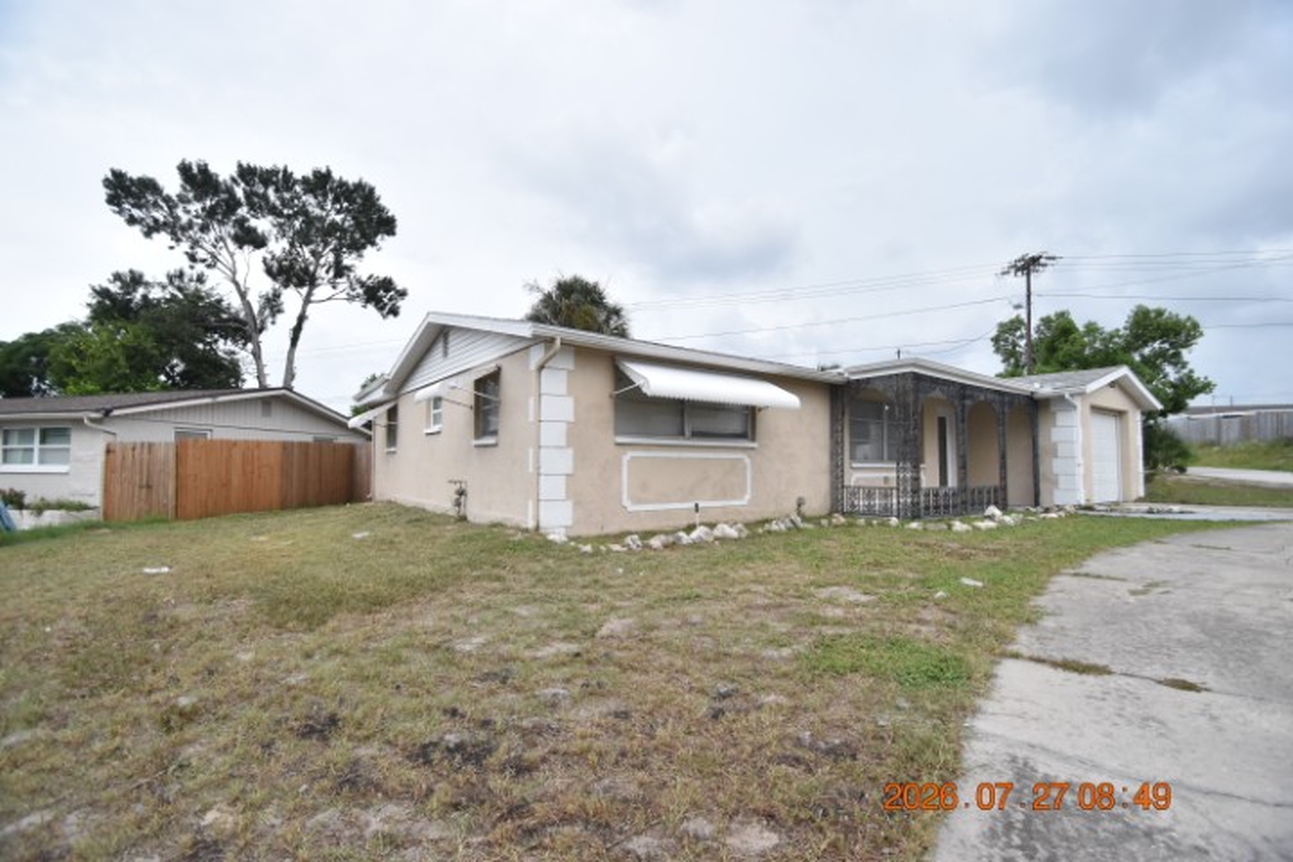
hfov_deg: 100.4
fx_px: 539
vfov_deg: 77.3
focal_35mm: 15
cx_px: 646
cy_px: 431
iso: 800
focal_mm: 10
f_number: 3.5
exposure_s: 1/1500
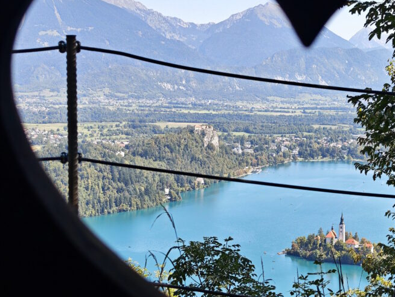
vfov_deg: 20.5
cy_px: 154
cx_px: 280
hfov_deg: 26.8
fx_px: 822
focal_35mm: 72
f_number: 2
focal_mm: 8.72
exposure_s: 1/784
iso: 50
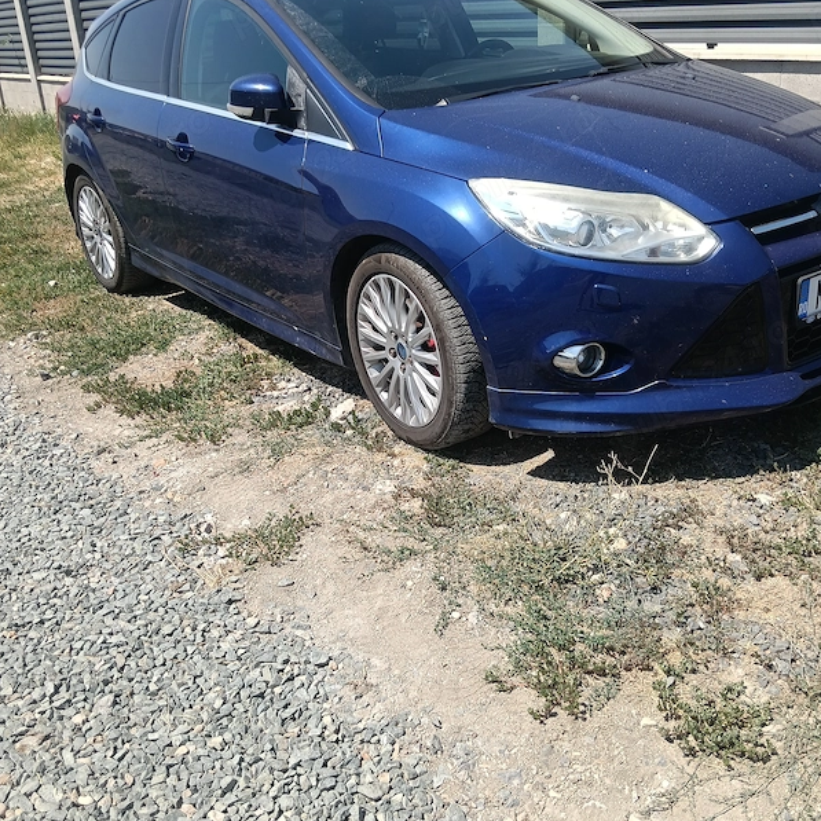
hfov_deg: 51.1
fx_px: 859
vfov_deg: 51.1
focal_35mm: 32
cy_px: 430
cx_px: 411
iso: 50
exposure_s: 1/535
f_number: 1.8
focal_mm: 3.98
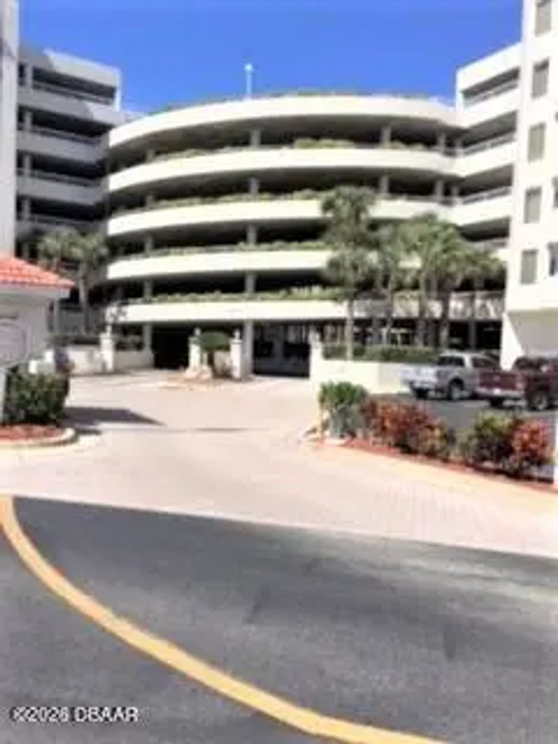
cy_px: 372
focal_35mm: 29
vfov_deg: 61.7
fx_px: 623
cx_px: 279
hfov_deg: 48.2
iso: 25
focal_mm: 4.15
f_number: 2.2
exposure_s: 1/2747
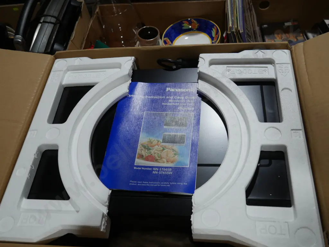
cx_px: 164
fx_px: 304
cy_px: 124
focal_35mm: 32
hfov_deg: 56.8
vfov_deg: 44.2
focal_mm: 16
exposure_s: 1/160
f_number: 4.5
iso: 200
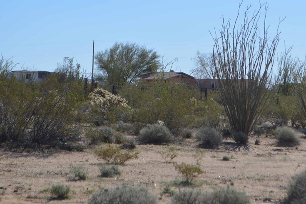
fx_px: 1035
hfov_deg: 16.8
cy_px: 64
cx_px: 204
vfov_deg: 11.3
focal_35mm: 122
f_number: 8
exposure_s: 1/2000
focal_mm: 55
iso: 400
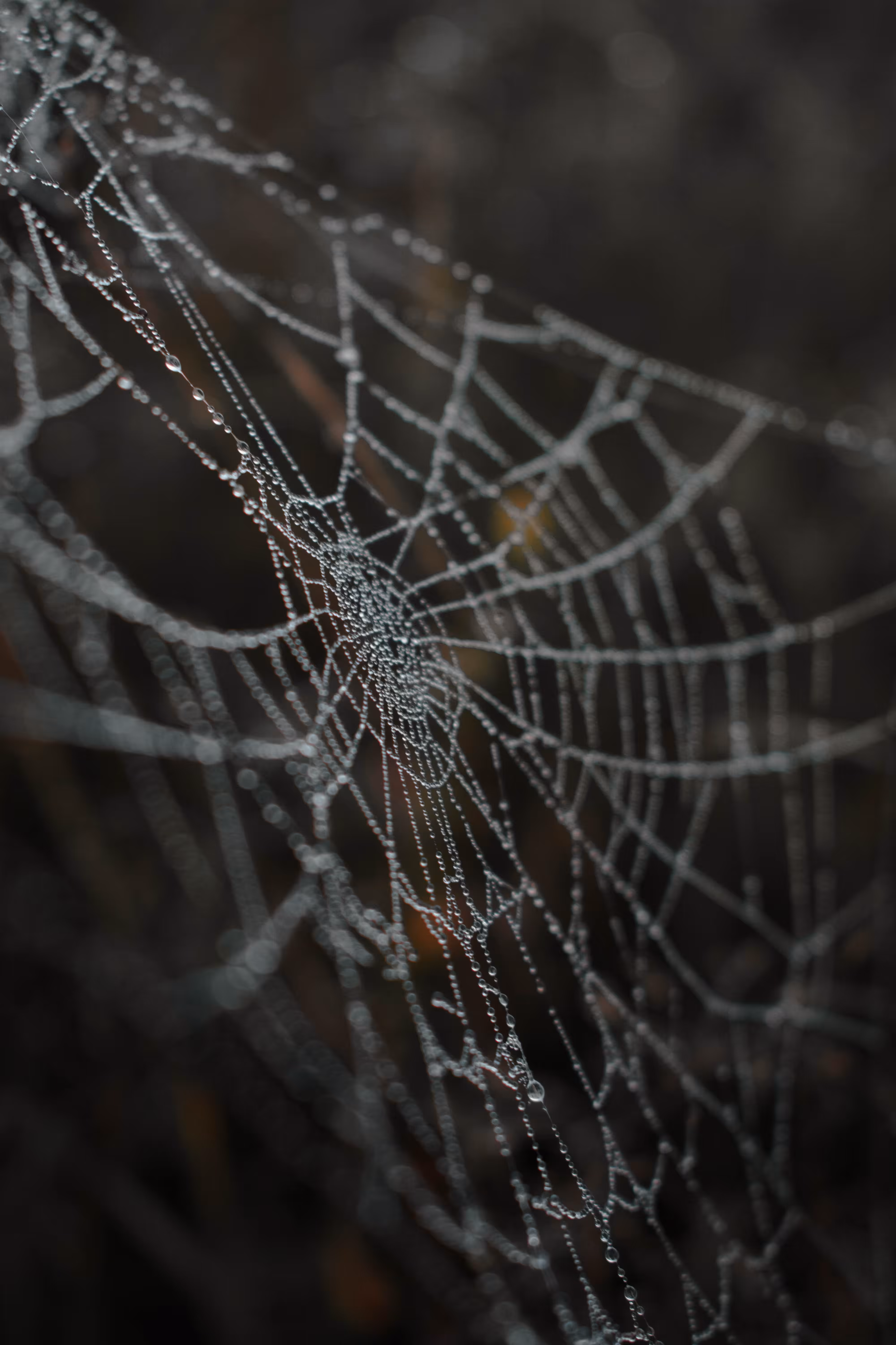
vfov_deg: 31.9
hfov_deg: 21.6
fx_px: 2352
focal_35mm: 63
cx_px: 448
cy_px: 672
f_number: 5.6
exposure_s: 1/60
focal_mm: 42
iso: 250
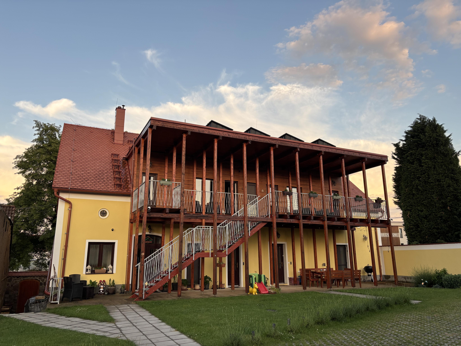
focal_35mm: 26
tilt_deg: +13.5
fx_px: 346
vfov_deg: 53.1
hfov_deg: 67.3
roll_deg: -0.2
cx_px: 230
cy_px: 173
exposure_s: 1/462
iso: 50
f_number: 1.6
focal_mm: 5.96
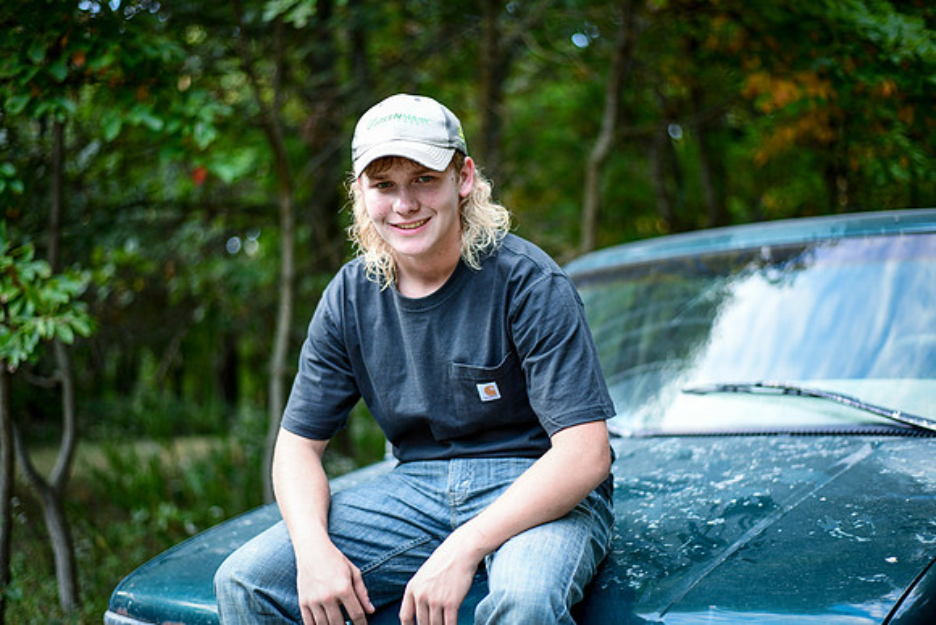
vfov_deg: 27.0
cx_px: 468
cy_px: 312
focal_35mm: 50
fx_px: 1300
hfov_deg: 39.6
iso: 1000
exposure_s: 1/800
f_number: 1.8
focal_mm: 50
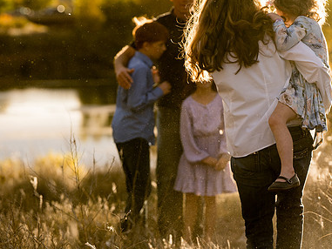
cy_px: 83
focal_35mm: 186
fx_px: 1784
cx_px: 203
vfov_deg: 8.0
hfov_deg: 10.6
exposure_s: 1/500
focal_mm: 127
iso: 250
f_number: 4
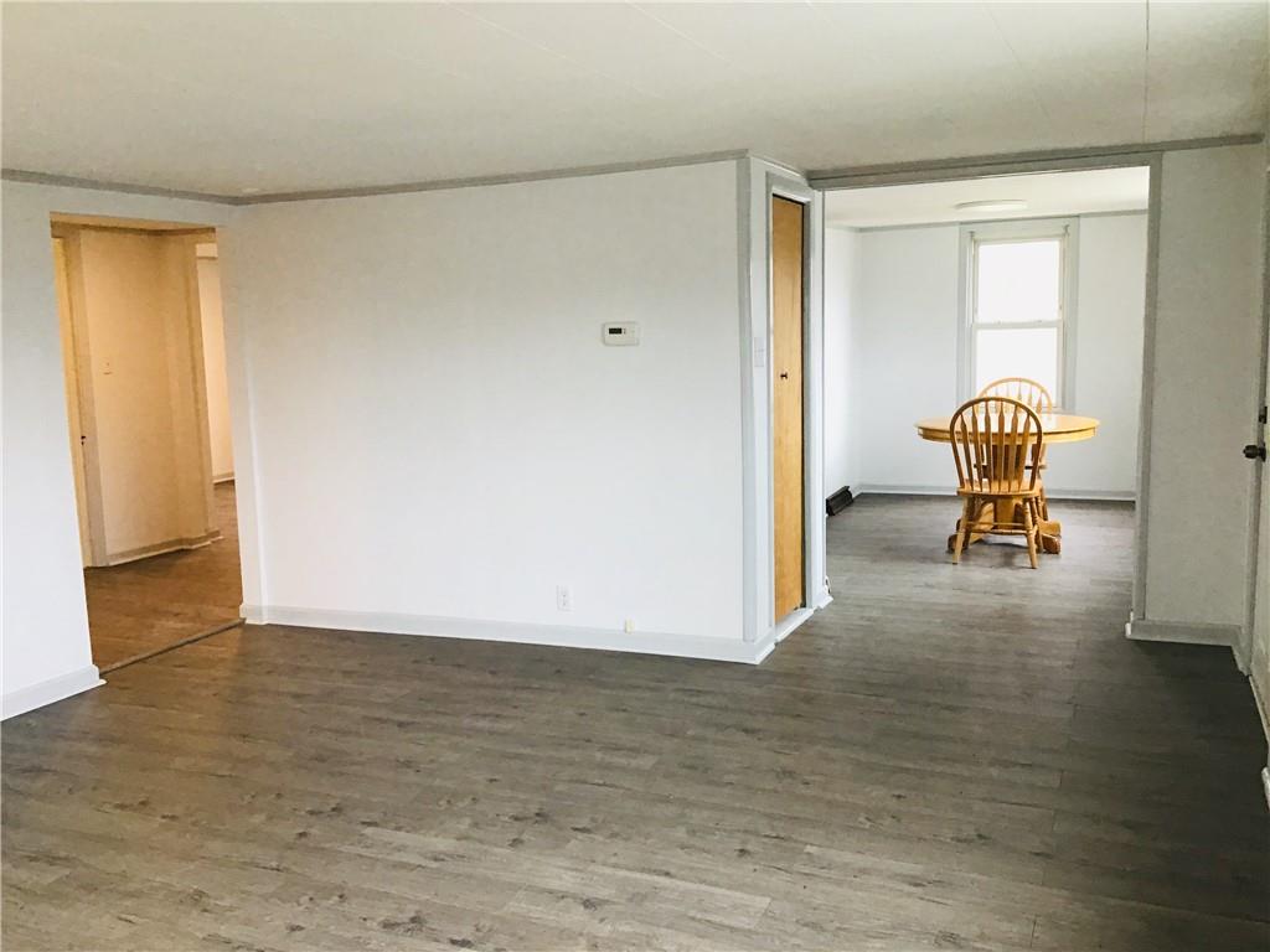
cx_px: 635
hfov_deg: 58.4
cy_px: 476
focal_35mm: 31
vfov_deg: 45.4
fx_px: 1137
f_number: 2.4
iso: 50
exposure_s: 1/30
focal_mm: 3.3
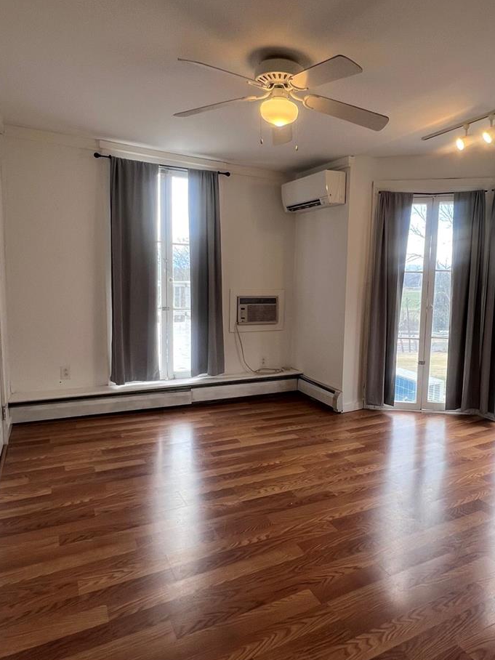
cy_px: 322
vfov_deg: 76.4
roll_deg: -1.4
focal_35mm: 22
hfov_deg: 59.9
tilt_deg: -7.0
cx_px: 321
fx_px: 419
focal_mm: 1.57
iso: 40
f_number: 1.8
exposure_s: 1/120
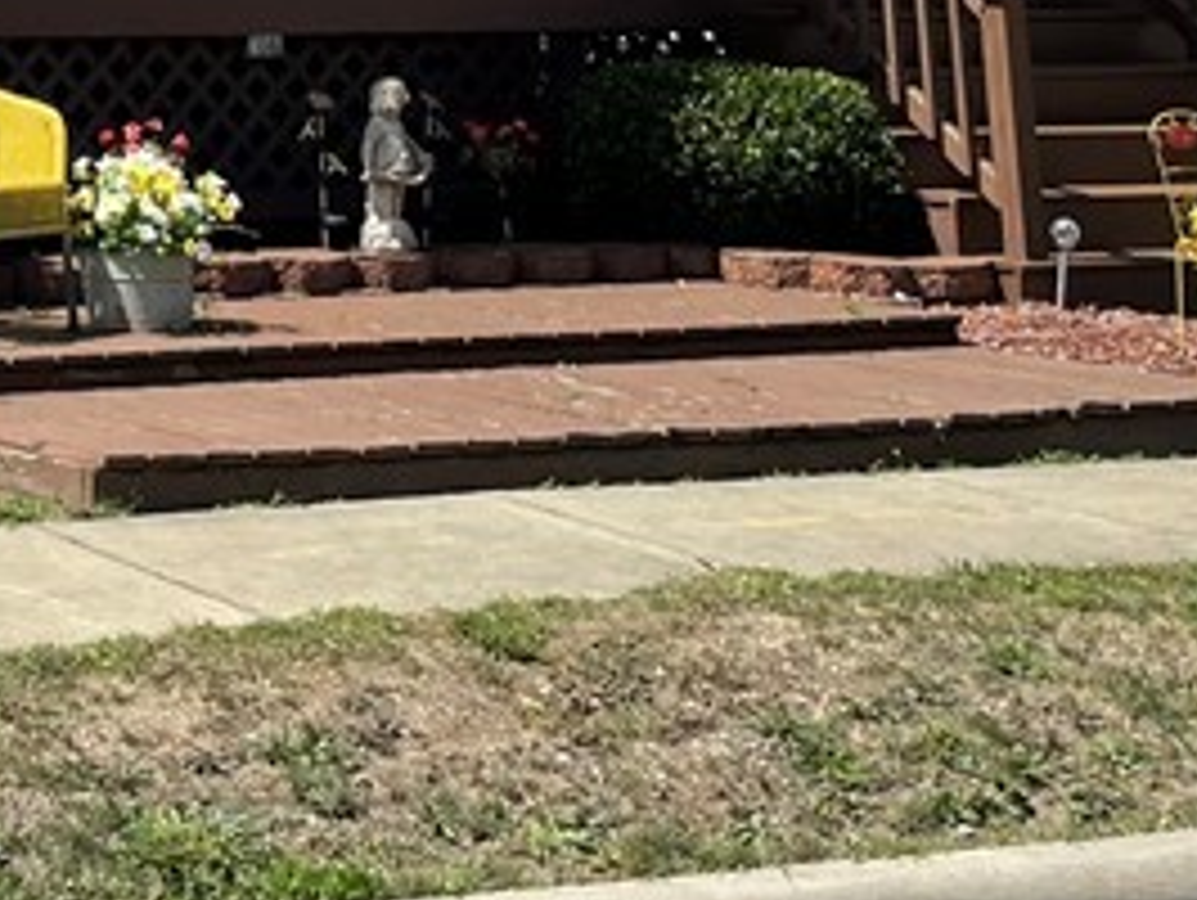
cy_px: -670
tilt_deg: +10.3
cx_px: -482
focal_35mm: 100
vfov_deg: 13.4
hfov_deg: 18.0
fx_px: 3461
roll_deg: +0.5
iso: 32
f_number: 1.6
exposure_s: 1/2817
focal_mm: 4.2
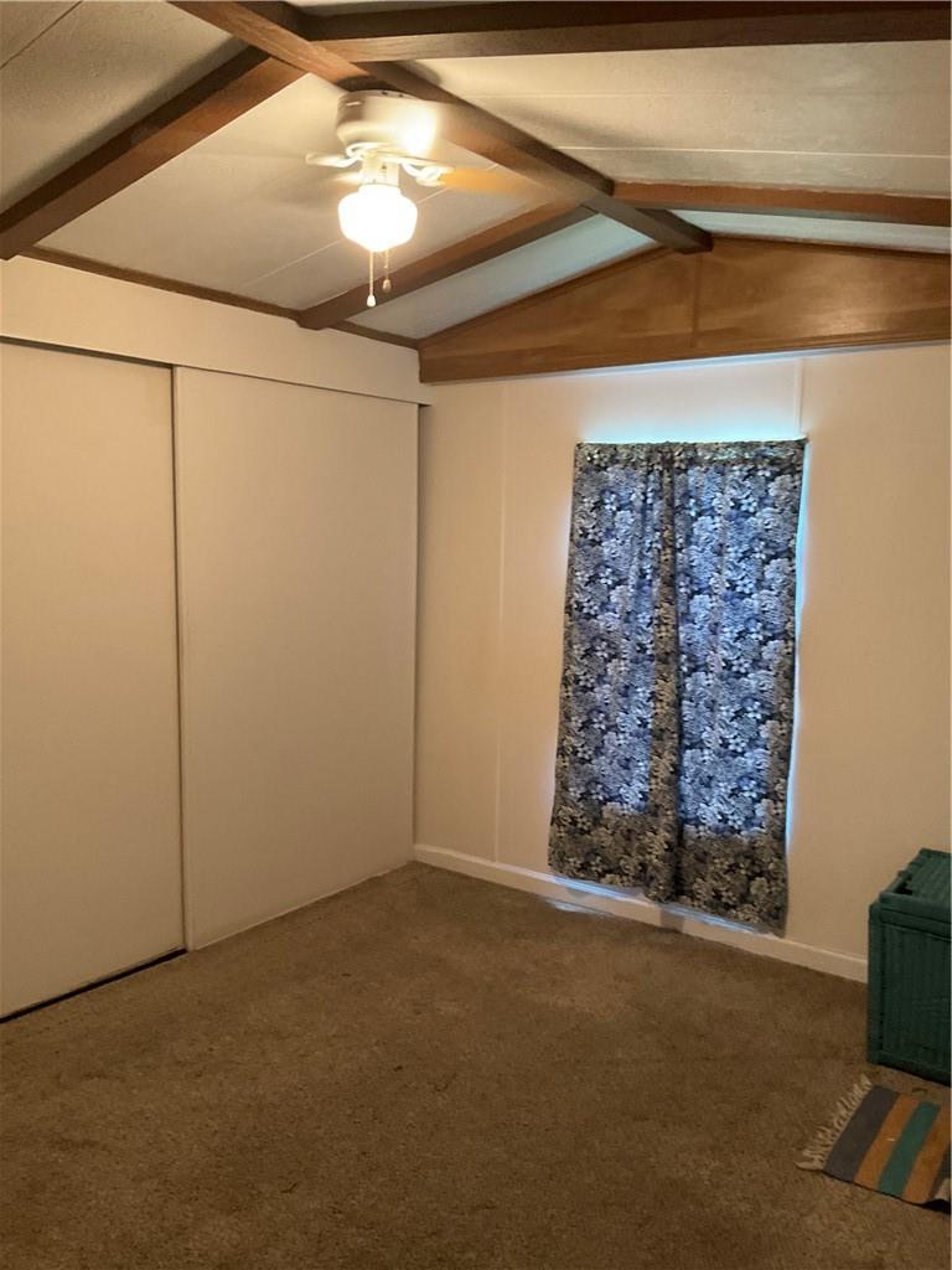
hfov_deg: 48.2
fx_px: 1063
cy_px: 635
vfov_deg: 61.7
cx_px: 476
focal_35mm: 29
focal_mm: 3
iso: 250
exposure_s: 1/40
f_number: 1.8
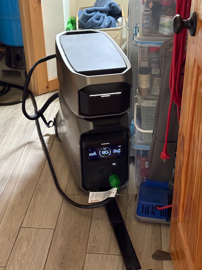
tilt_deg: -30.3
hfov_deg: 28.0
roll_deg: +0.6
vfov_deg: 36.8
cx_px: 101
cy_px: 135
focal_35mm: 52
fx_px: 405
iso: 400
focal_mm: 5.96
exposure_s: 1/24
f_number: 1.6
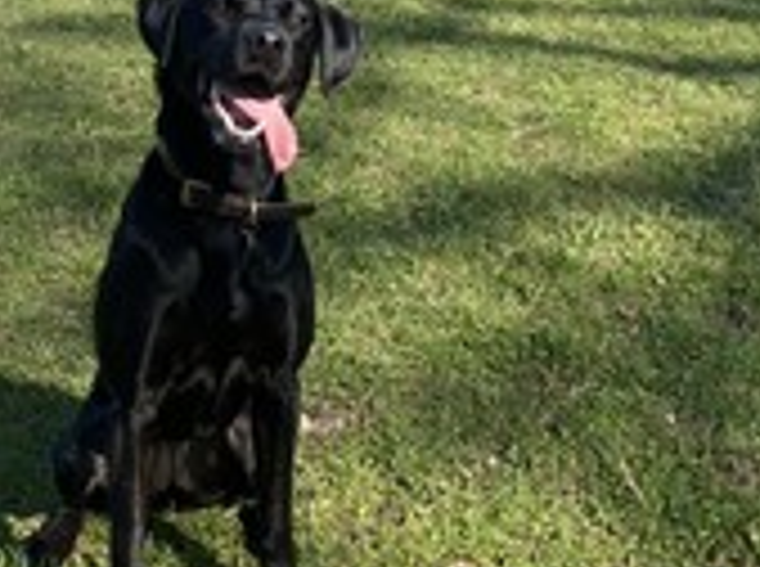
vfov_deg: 17.8
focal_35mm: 79
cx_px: 495
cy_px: -90
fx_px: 1731
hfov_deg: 24.7
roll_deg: +0.1
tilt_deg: -12.3
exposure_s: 1/2066
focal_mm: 4.25
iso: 32
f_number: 1.8
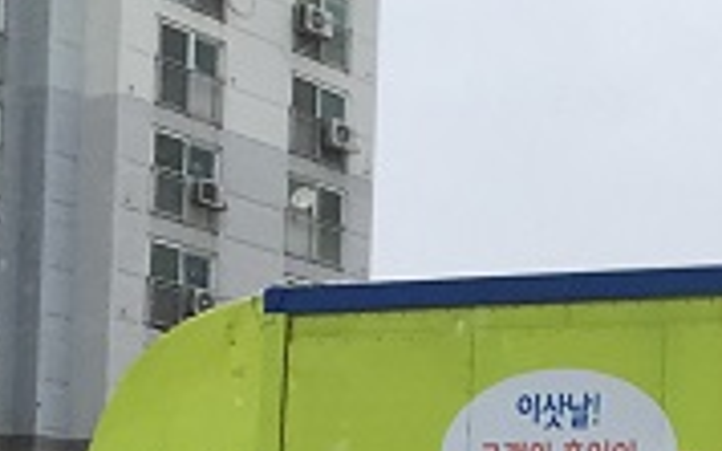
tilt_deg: +2.7
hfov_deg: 19.1
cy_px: 650
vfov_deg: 12.4
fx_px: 1986
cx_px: 939
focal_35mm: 101
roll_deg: -0.6
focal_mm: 3.99
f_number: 1.8
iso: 80
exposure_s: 1/15
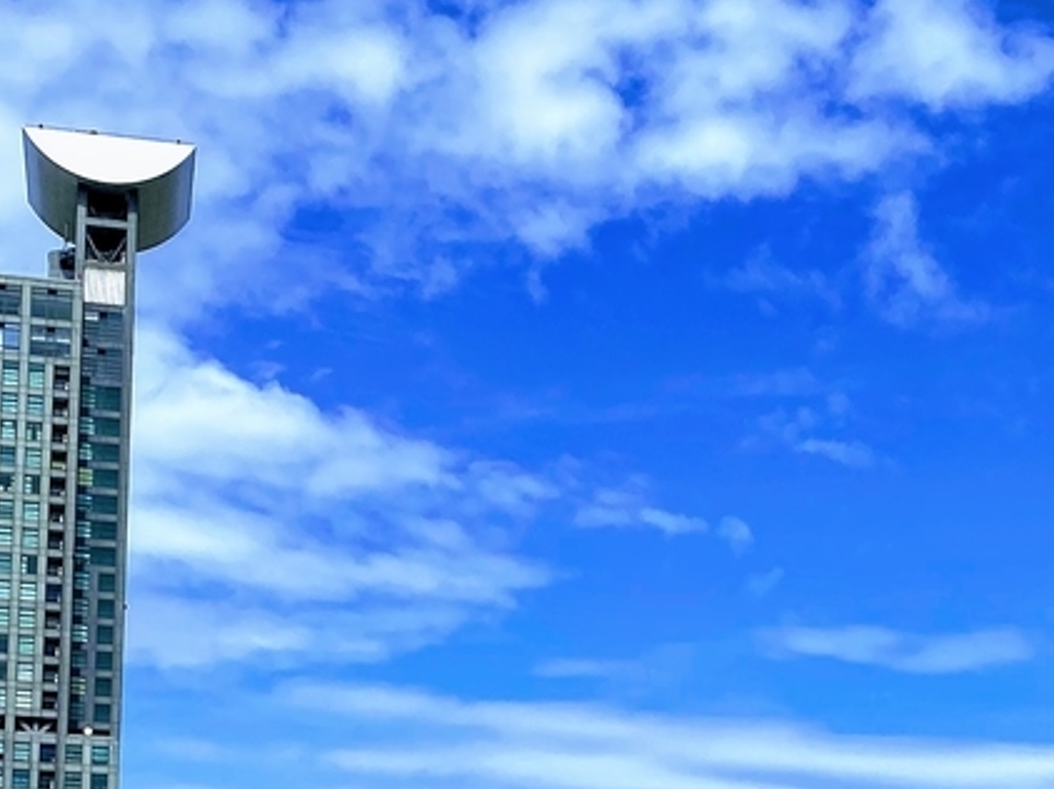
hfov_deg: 26.3
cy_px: 971
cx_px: 642
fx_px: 2252
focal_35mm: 74
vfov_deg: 18.7
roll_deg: -1.5
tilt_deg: +2.9
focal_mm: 4.25
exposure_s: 1/4115
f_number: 1.8
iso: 32
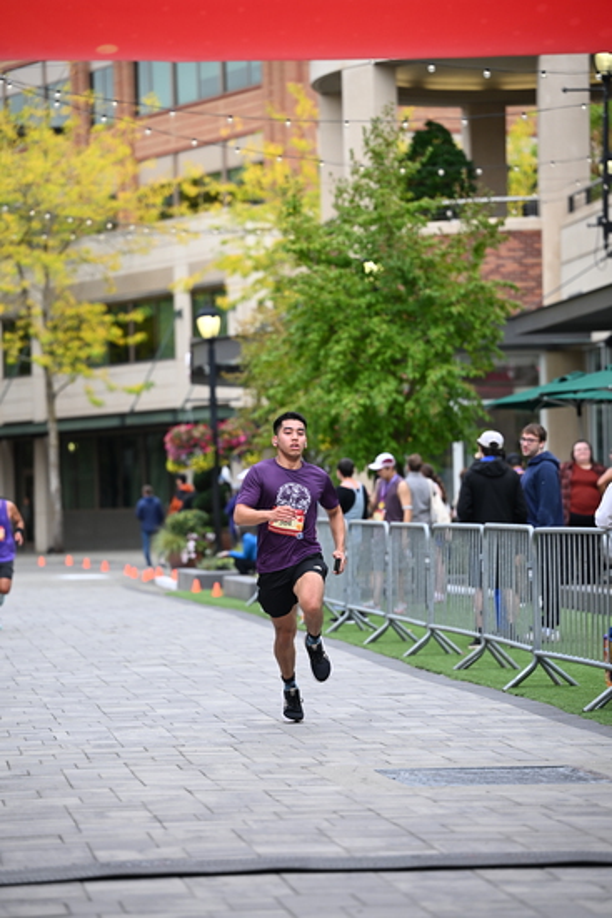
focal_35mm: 120
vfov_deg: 17.1
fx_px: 3058
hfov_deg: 11.4
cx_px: 306
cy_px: 459
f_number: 2.8
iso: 640
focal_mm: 120
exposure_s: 1/2000
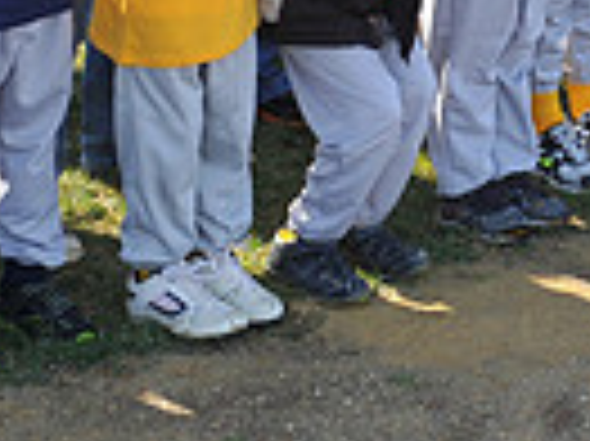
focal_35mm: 153
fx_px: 2605
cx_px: 518
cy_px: -306
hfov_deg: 12.8
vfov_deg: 9.3
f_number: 5
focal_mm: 36
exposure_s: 1/250
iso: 200
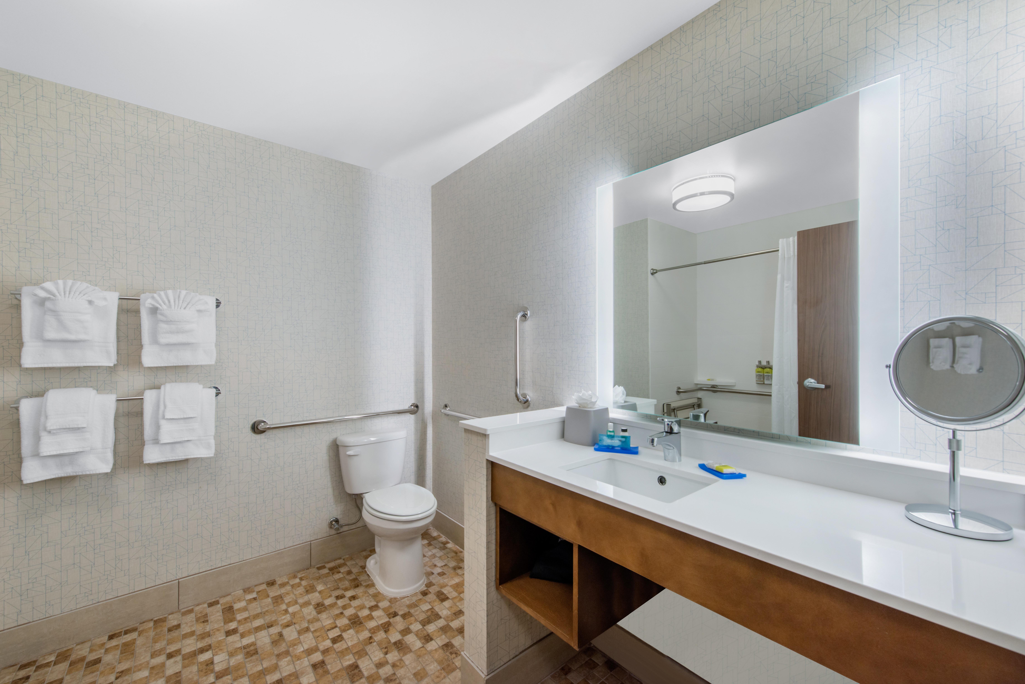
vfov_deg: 81.2
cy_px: 342
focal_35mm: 14
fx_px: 399
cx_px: 512
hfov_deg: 104.2
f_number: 11
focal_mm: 14
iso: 400
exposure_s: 1/5
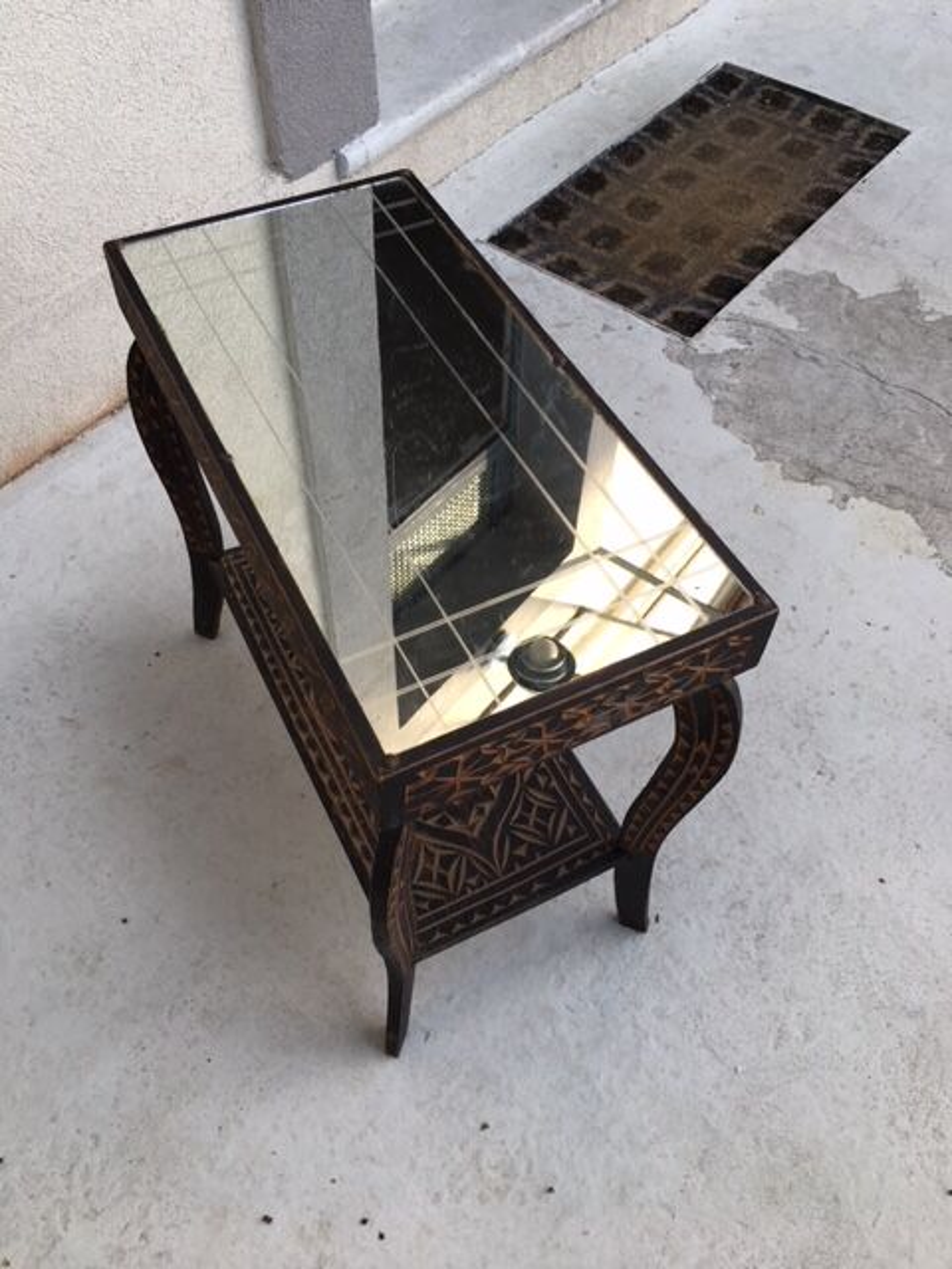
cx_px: 476
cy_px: 634
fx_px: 1063
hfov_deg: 48.2
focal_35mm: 29
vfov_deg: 61.7
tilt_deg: -52.2
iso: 25
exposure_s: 1/203
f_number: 2.2
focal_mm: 4.15
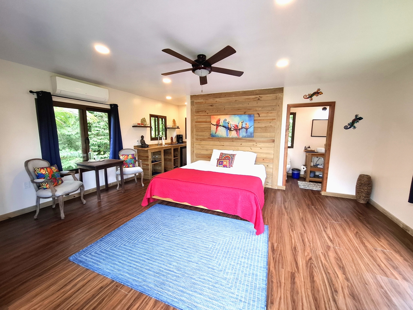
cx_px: 206
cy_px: 155
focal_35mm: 13
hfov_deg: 106.2
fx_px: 155
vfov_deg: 89.9
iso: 64
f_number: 2.2
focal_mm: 1.74
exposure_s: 1/40
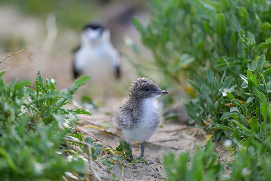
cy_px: 90
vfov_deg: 3.4
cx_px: 136
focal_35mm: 400
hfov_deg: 5.2
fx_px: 3012
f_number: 2.8
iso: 400
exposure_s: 1/3200
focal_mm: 400
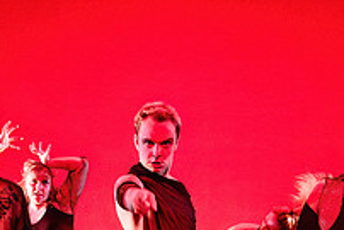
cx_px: 176
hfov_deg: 21.4
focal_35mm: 95
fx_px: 908
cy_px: 420
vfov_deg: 13.0
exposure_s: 1/300
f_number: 2.8
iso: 5000
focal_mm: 24
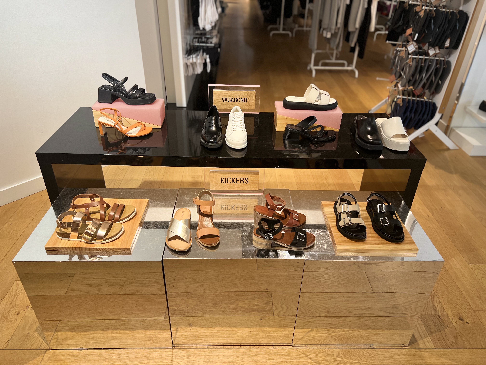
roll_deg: -1.4
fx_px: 365
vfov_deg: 53.1
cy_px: 182
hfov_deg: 67.3
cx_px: 243
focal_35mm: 26
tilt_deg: -31.7
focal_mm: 5.7
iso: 125
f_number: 1.5
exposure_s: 1/104
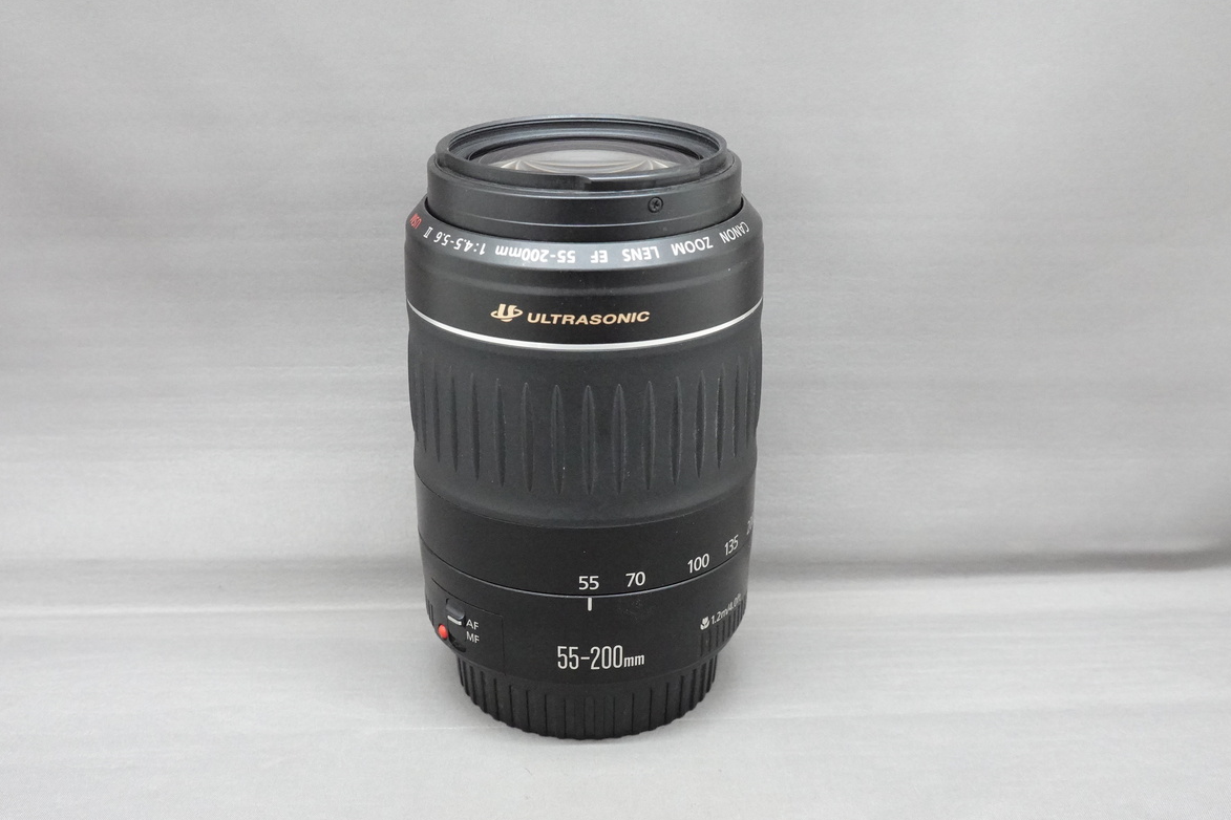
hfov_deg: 44.5
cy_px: 407
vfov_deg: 30.5
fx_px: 1504
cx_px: 606
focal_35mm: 44
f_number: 5.6
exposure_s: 1/50
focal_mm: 15.9
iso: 3200
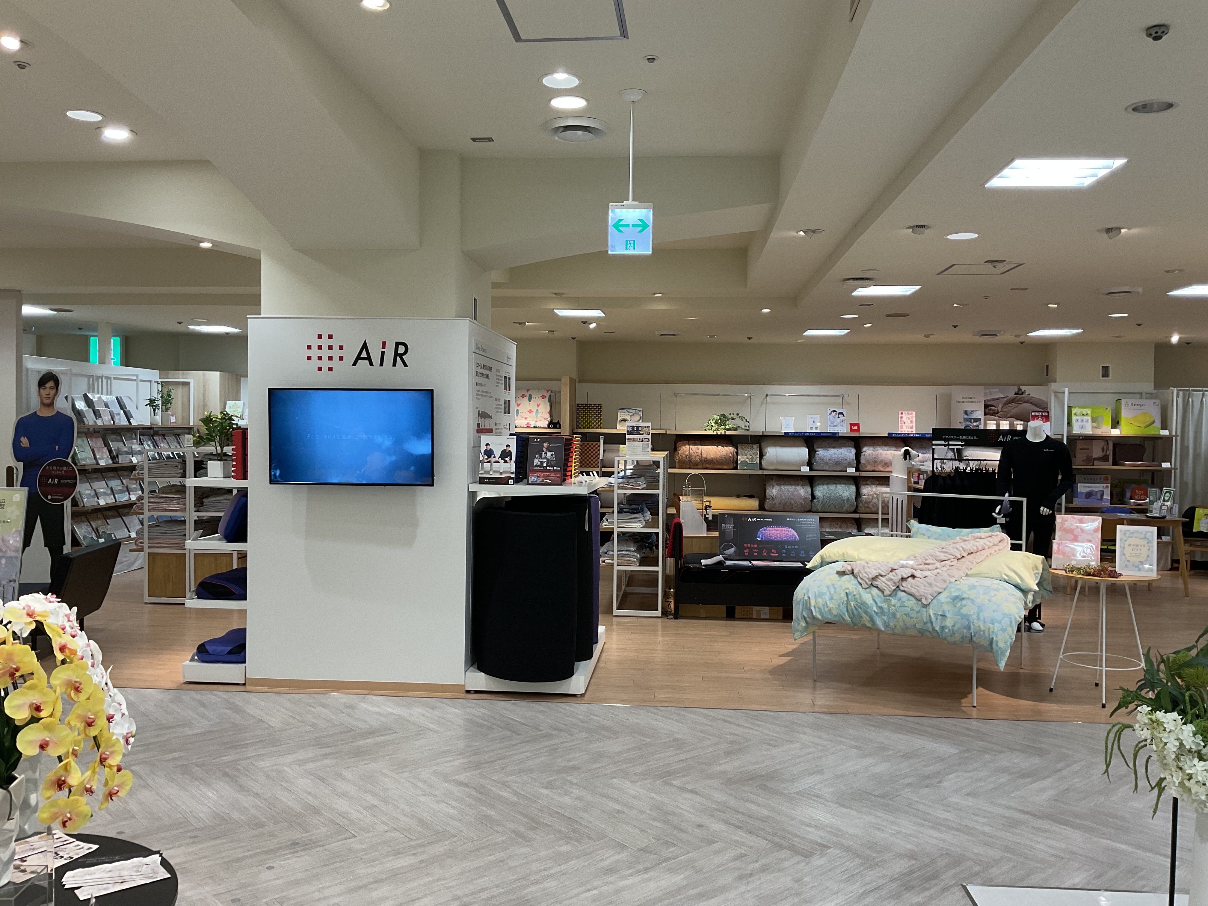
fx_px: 1012
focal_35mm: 29
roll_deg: -0.1
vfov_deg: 48.2
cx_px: 604
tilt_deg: -2.0
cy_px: 453
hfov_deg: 61.7
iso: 64
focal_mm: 3
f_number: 1.8
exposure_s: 1/120
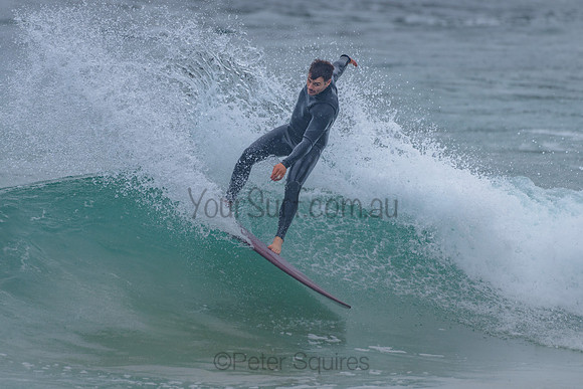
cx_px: 269
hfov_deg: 3.4
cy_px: 185
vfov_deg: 2.2
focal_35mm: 613
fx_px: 9925
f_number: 5.6
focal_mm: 500
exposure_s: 1/2000
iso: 400
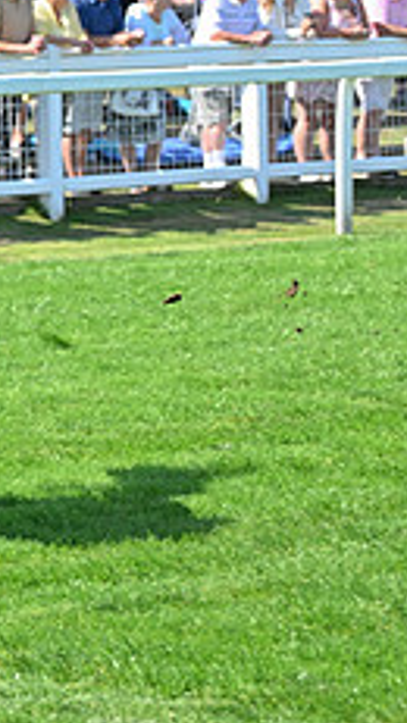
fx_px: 4143
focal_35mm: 216
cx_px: -438
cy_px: 133
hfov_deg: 5.5
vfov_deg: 9.9
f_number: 5
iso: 400
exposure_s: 1/1250
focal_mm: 82
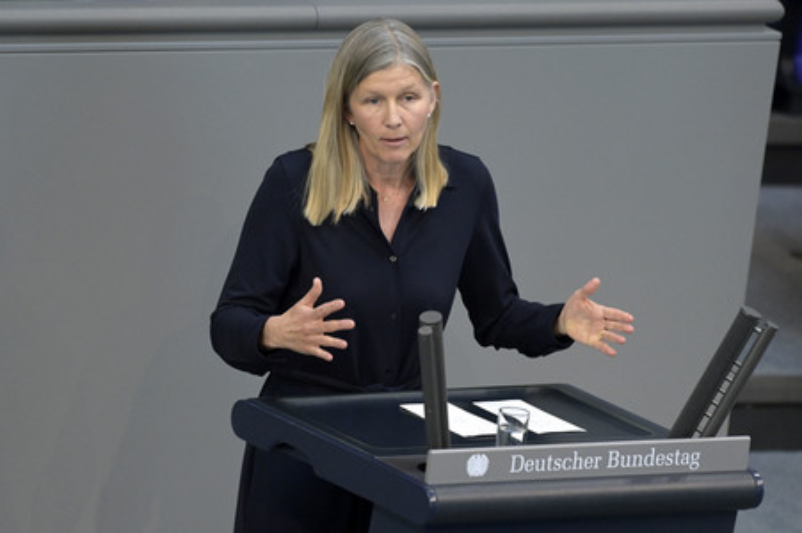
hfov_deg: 5.3
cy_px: 266
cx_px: 401
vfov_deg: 3.5
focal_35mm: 390
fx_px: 8682
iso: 8000
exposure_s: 1/500
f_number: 5.6
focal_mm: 390
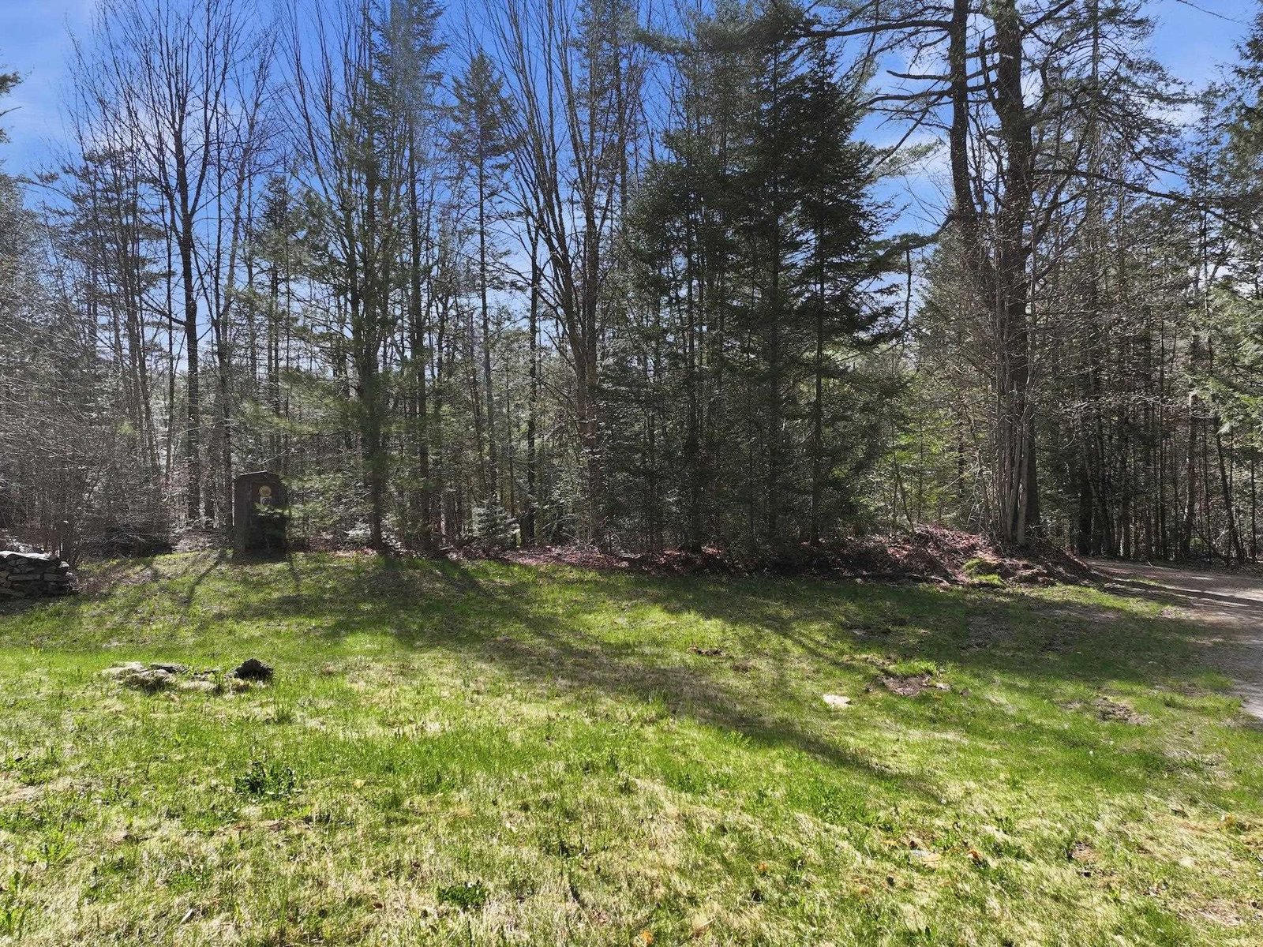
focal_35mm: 24
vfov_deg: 56.8
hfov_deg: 71.6
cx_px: 632
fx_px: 876
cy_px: 474
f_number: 2.8
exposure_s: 1/2500
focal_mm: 12.3
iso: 190
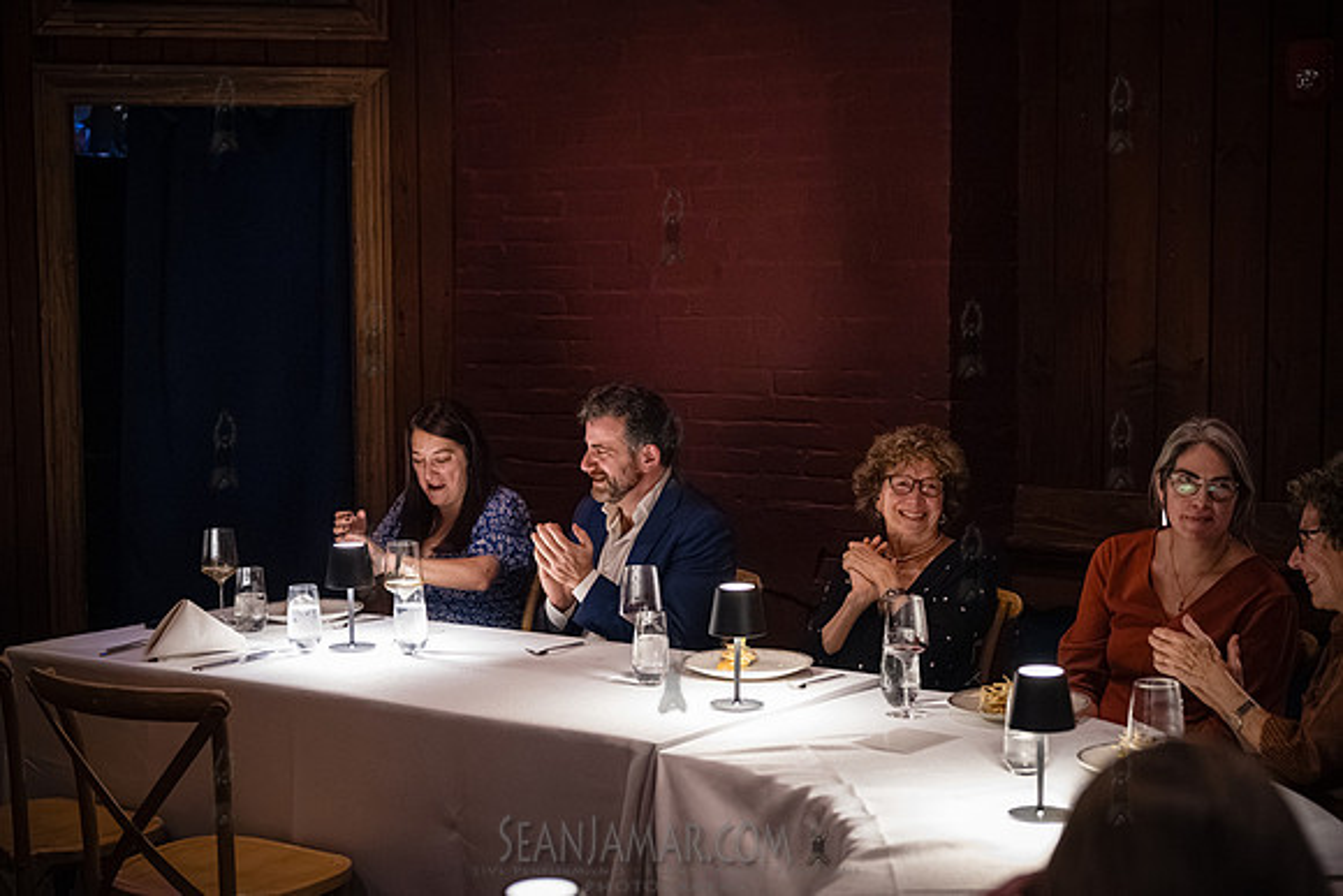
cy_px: 448
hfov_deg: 33.4
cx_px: 672
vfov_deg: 22.6
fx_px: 2239
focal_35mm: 60
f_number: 2.8
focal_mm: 60
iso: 12800
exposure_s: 1/160
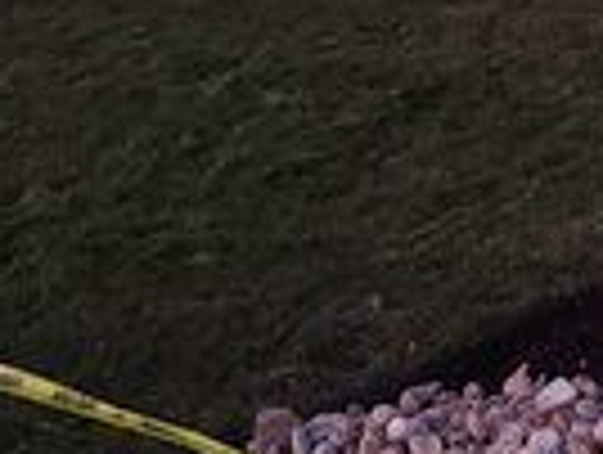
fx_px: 2077
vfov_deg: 10.8
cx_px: 734
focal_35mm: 119
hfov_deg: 15.9
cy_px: -593
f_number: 1.8
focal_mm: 7
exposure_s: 1/60
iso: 250
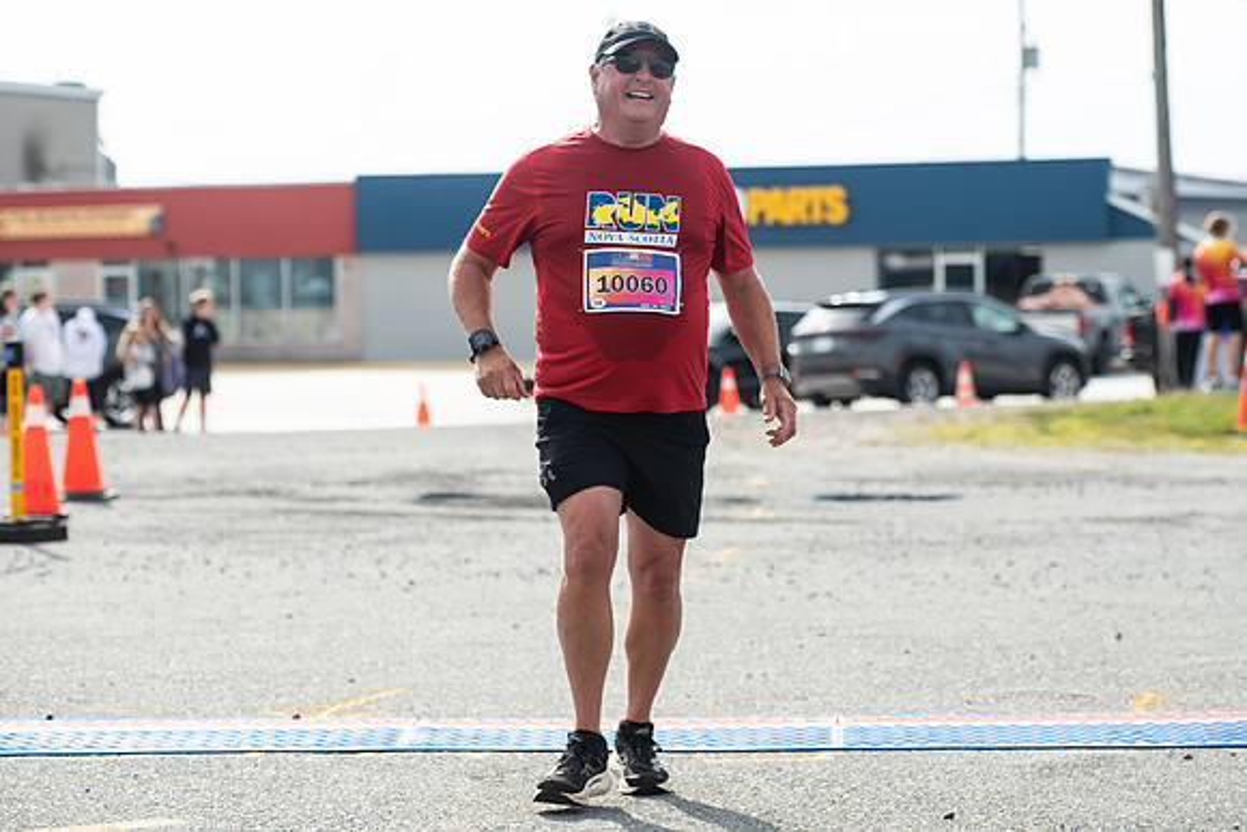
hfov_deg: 16.5
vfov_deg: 11.0
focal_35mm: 124
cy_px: 356
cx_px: 624
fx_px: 4310
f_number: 4.5
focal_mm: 98
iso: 250
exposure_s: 1/1600
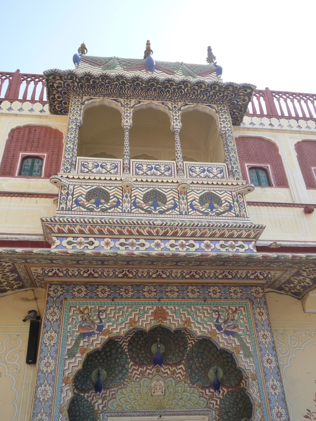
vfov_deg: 56.8
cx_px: 158
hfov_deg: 44.2
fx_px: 389
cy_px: 210
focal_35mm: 32
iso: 160
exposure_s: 1/500
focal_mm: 4.7
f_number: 3.5
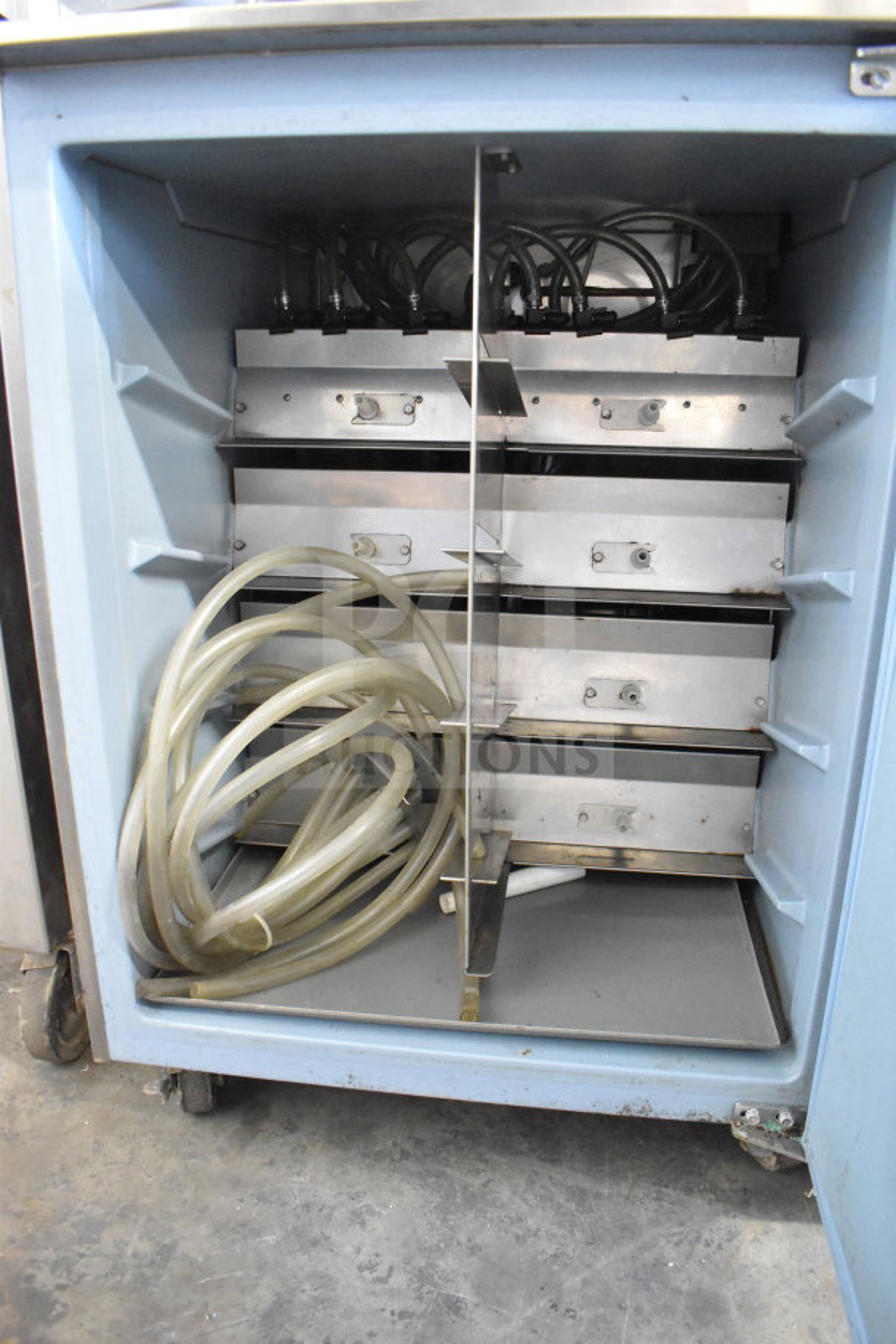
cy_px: 672
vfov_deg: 67.4
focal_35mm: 27
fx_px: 1008
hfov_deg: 47.9
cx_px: 448
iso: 8000
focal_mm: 18
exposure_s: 1/30
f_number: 3.5
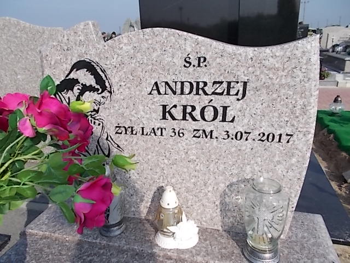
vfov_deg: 53.1
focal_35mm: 26
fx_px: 263
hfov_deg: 67.3
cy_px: 132
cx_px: 175
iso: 80
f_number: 8
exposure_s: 1/200
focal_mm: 4.6
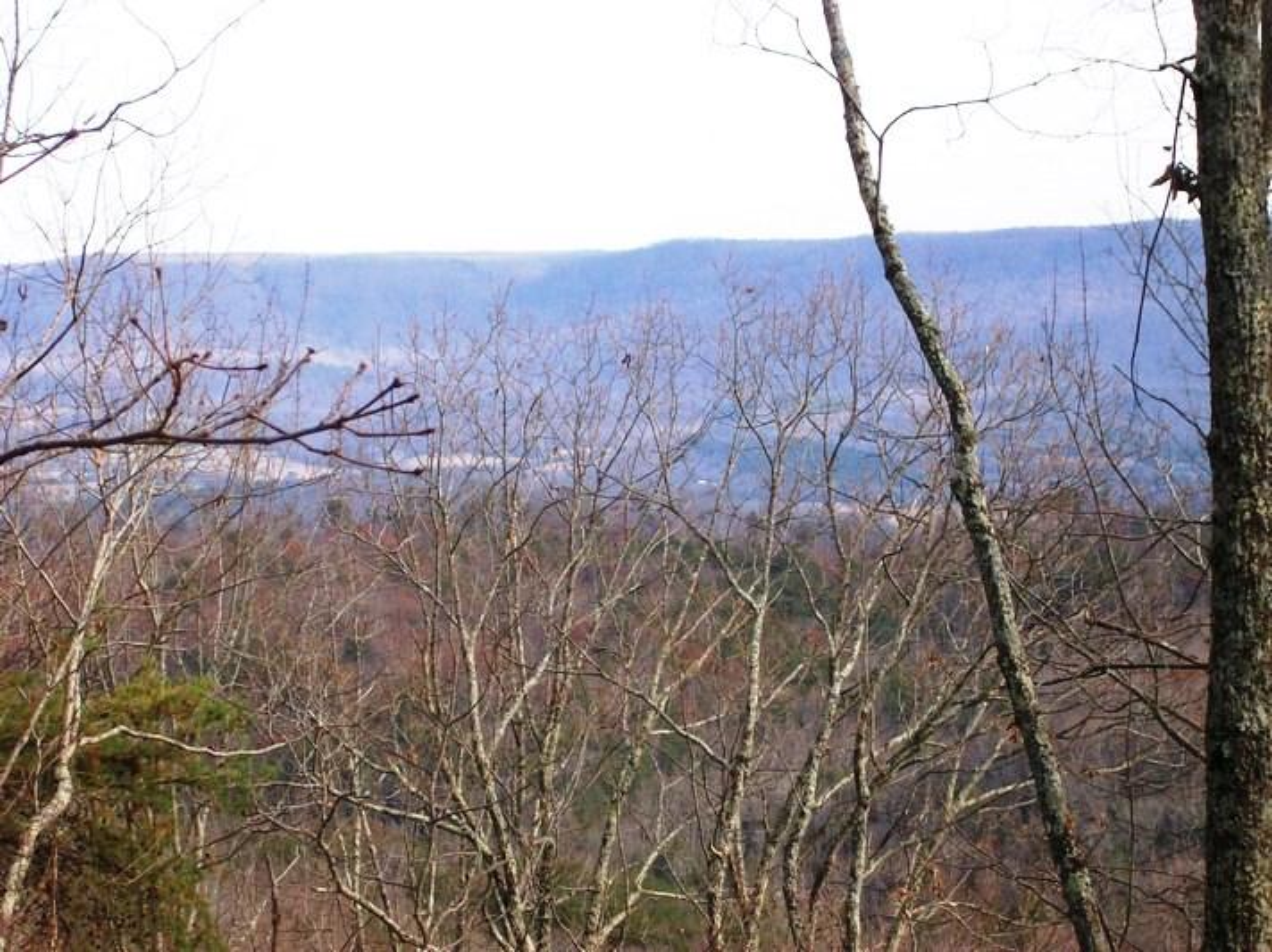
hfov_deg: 18.2
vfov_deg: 13.7
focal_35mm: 108
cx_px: 636
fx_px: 3966
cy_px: 476
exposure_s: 1/132
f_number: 4.8
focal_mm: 18
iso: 80
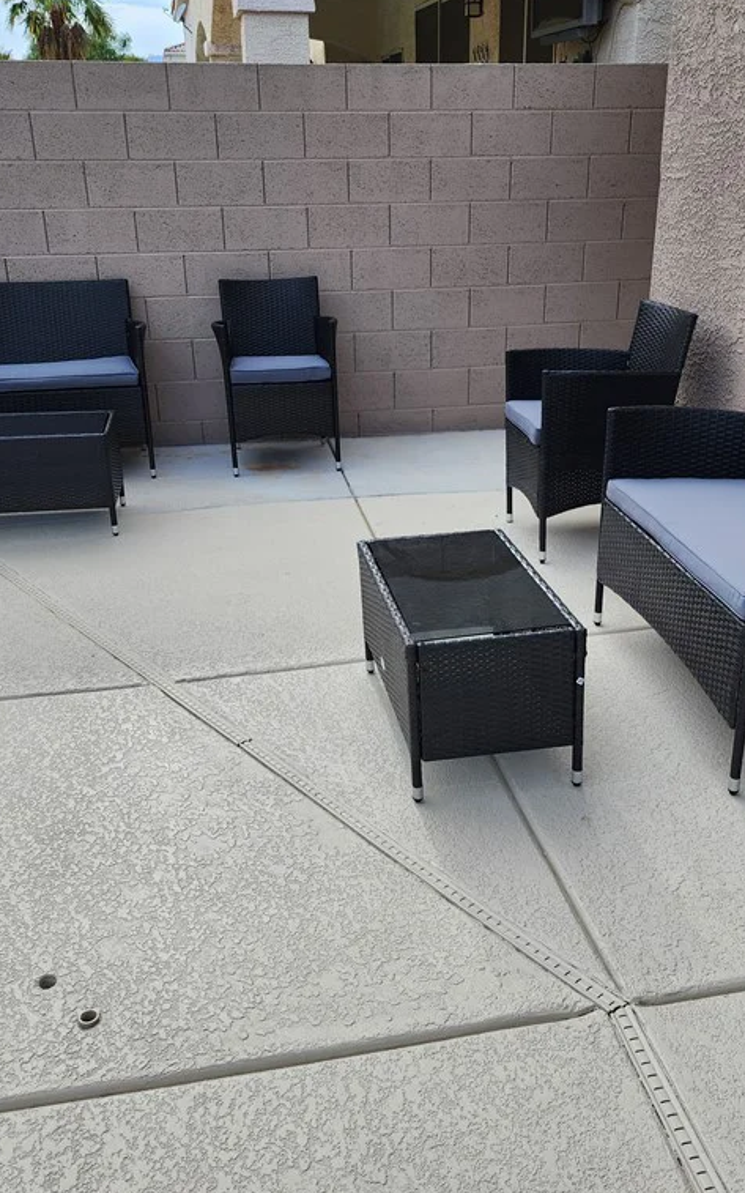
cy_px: 596
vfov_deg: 58.1
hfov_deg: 38.3
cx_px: 389
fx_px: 1072
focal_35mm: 33
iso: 12
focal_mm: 6.4
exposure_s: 1/339
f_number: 1.8
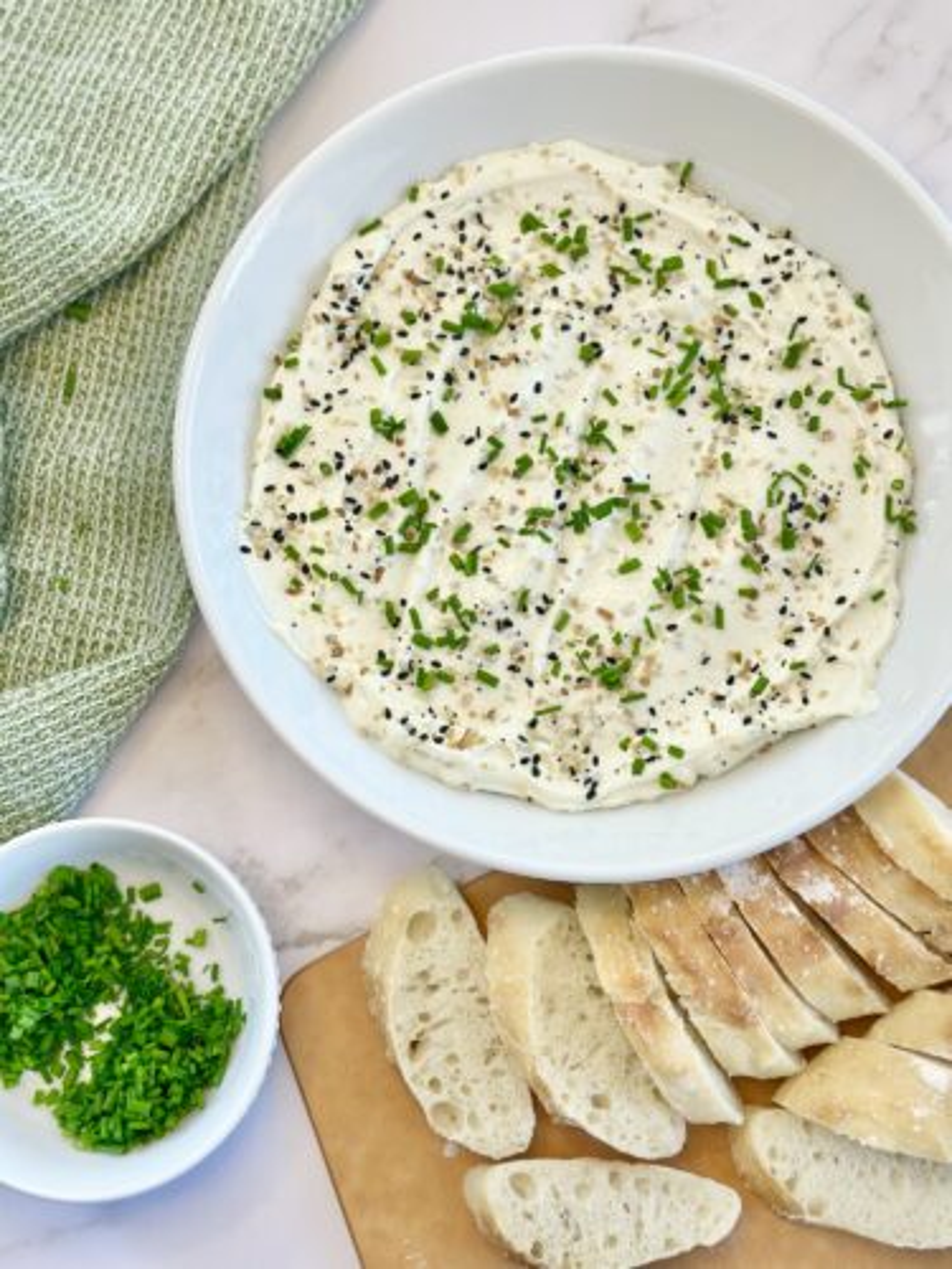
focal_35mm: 48
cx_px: 476
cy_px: 634
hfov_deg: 30.3
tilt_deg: -83.5
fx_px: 1760
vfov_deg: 39.7
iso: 80
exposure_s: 1/201
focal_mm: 6.86
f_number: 1.78
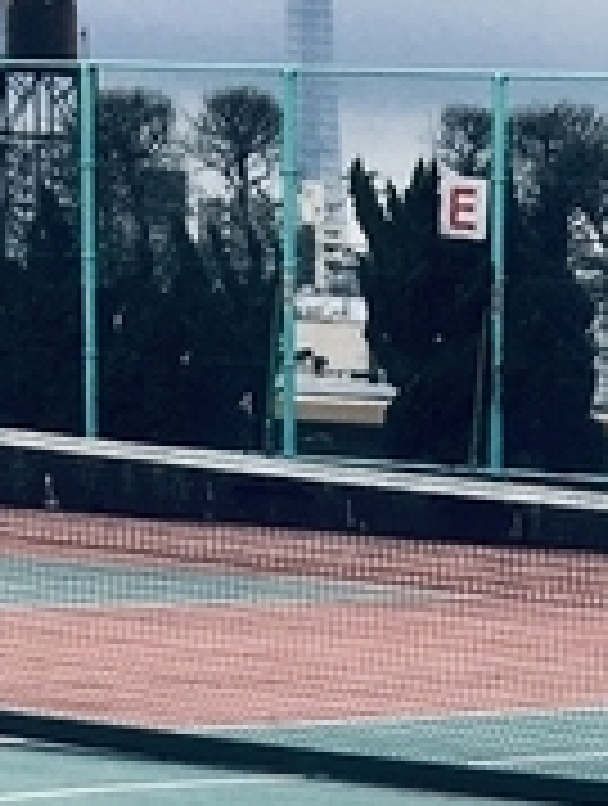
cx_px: 878
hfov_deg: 7.6
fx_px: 4527
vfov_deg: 9.1
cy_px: 1981
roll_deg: -2.1
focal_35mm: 194
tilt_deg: -18.8
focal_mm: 4.15
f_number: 2.2
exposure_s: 1/538
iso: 25
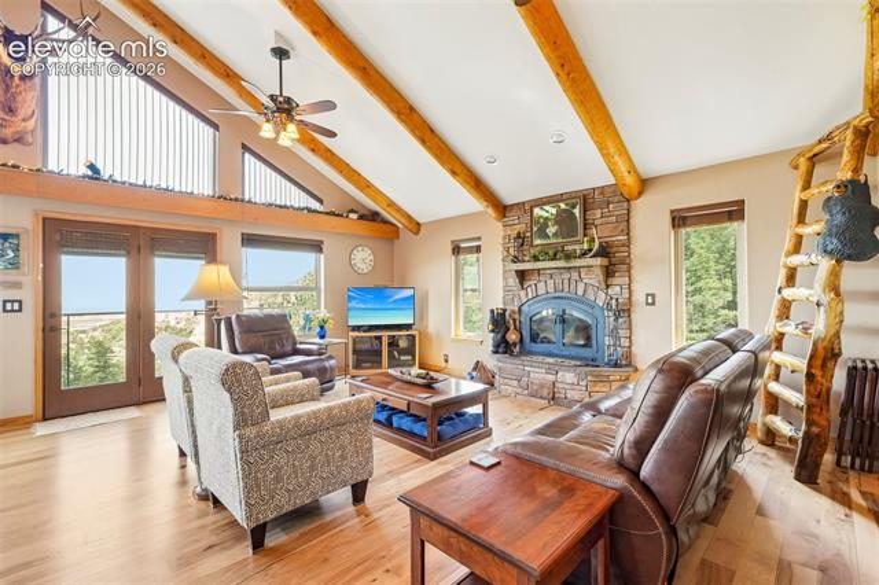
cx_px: 440
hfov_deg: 98.2
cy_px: 292
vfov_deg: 75.1
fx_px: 381
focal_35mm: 16
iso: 800
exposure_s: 1/5
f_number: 8
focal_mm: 10.4
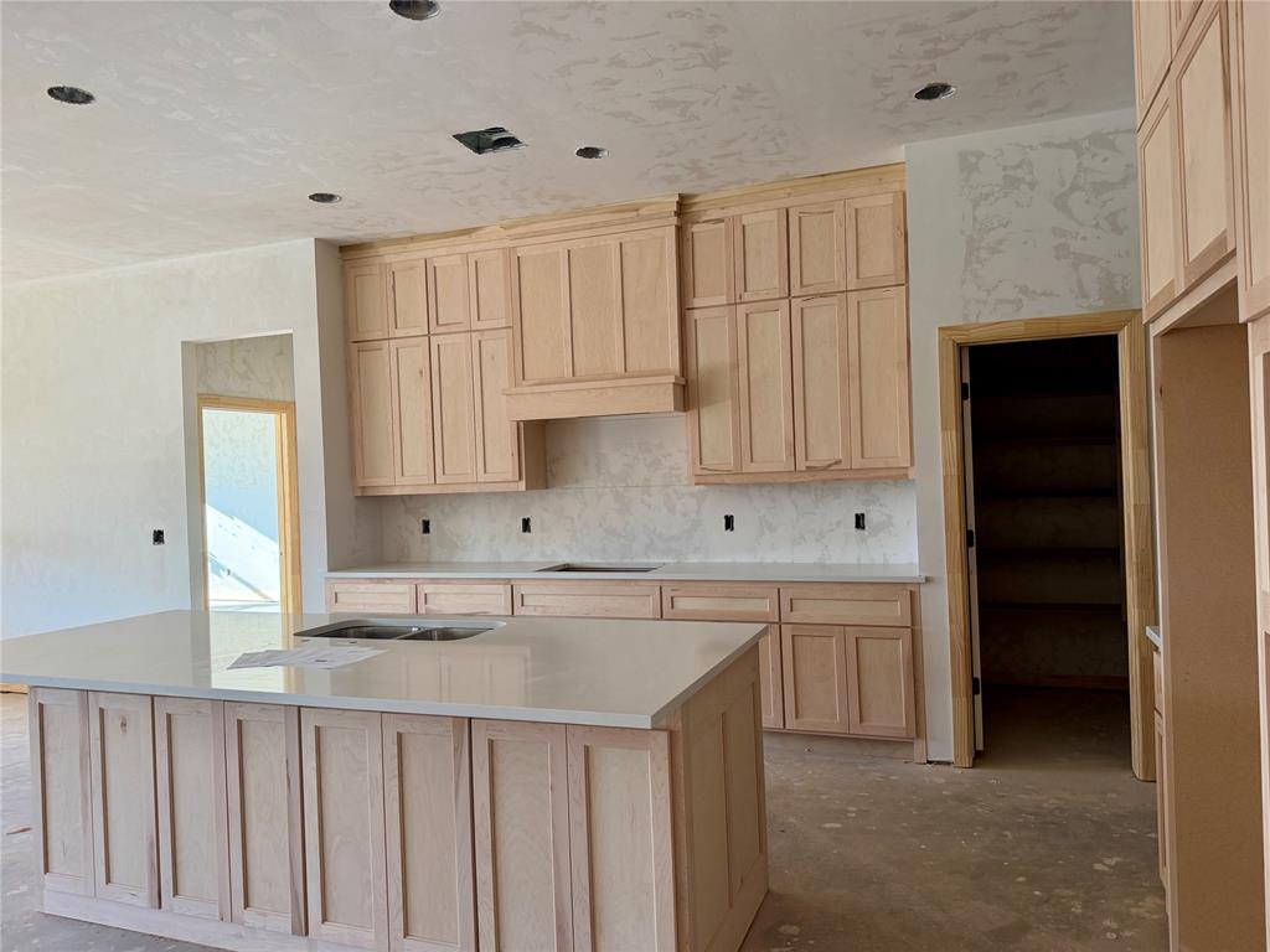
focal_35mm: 24
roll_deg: +2.9
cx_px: 635
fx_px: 881
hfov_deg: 71.6
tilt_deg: +0.6
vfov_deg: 56.8
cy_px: 476
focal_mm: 6.76
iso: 160
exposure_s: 1/158
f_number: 1.78
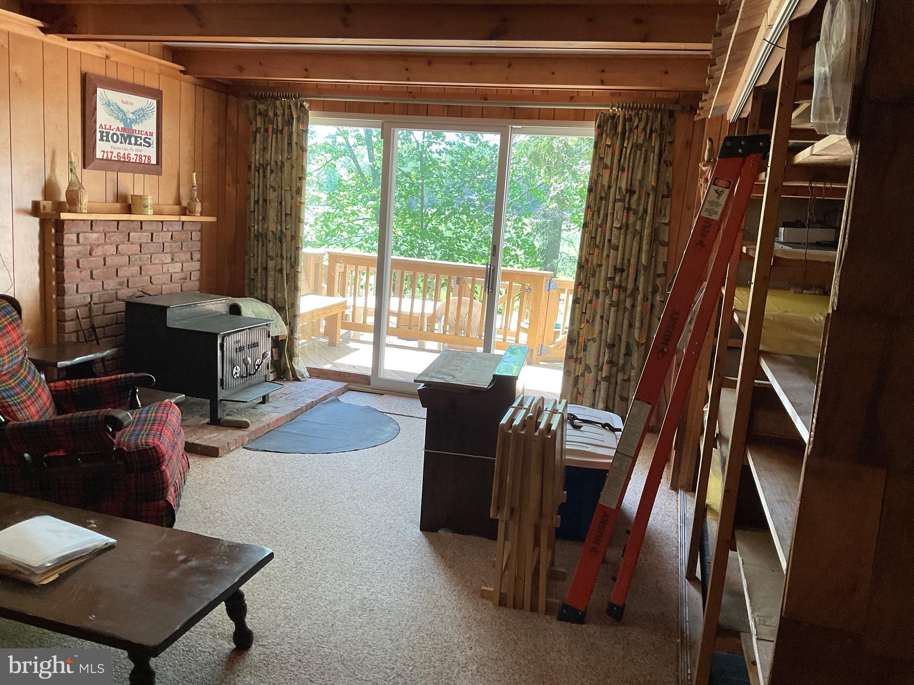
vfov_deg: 48.2
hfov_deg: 61.7
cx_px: 457
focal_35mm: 29
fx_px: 766
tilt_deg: -10.1
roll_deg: -4.3
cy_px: 342
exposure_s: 1/95
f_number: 1.8
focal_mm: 3
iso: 64
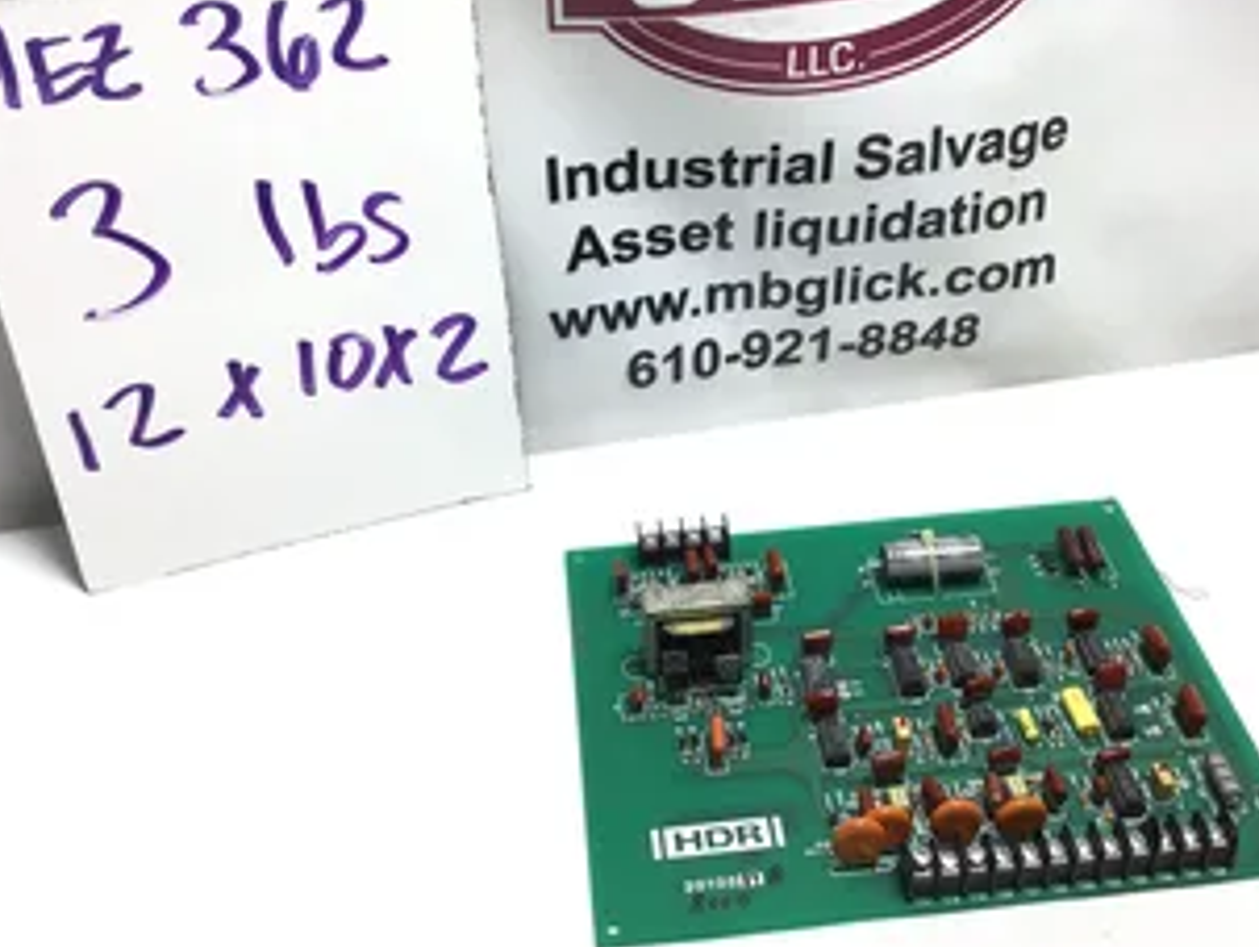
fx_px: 1492
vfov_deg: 35.1
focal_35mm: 41
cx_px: 721
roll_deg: +0.2
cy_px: 400
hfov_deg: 45.6
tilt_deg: -34.7
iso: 32
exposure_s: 1/120
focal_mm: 3.3
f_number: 2.4
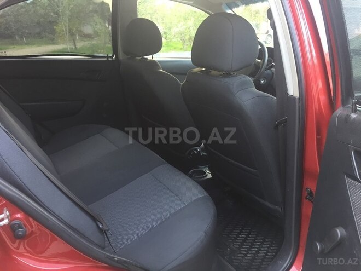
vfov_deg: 48.2
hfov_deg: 61.7
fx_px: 302
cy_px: 136
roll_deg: +0.3
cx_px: 180
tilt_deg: -19.7
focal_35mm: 29
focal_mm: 4.15
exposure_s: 1/33
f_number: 2.2
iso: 100
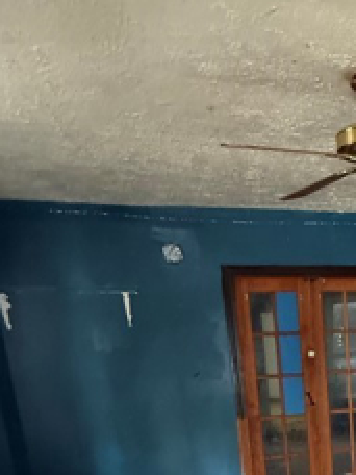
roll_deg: -0.4
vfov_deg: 39.7
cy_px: 486
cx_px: 400
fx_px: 562
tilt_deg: -10.7
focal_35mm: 41
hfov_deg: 31.0
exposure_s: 1/60
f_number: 2.2
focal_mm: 2.22
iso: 800
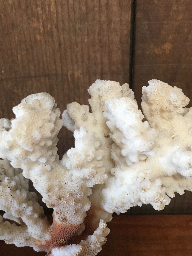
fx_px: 303
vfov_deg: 45.3
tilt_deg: -39.6
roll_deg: -0.4
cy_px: 164
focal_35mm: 41
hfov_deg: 35.1
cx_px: 99
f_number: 2.2
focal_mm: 4.15
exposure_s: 1/33
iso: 160
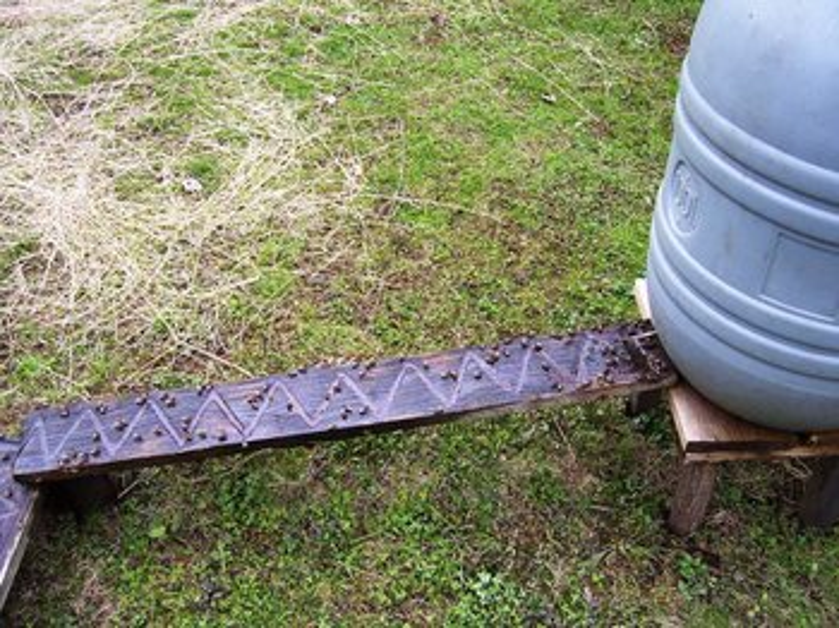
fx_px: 824
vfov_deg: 41.7
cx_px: 420
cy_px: 314
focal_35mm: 34
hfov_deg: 54.0
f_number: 2.7
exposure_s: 1/180
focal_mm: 5.6
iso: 80
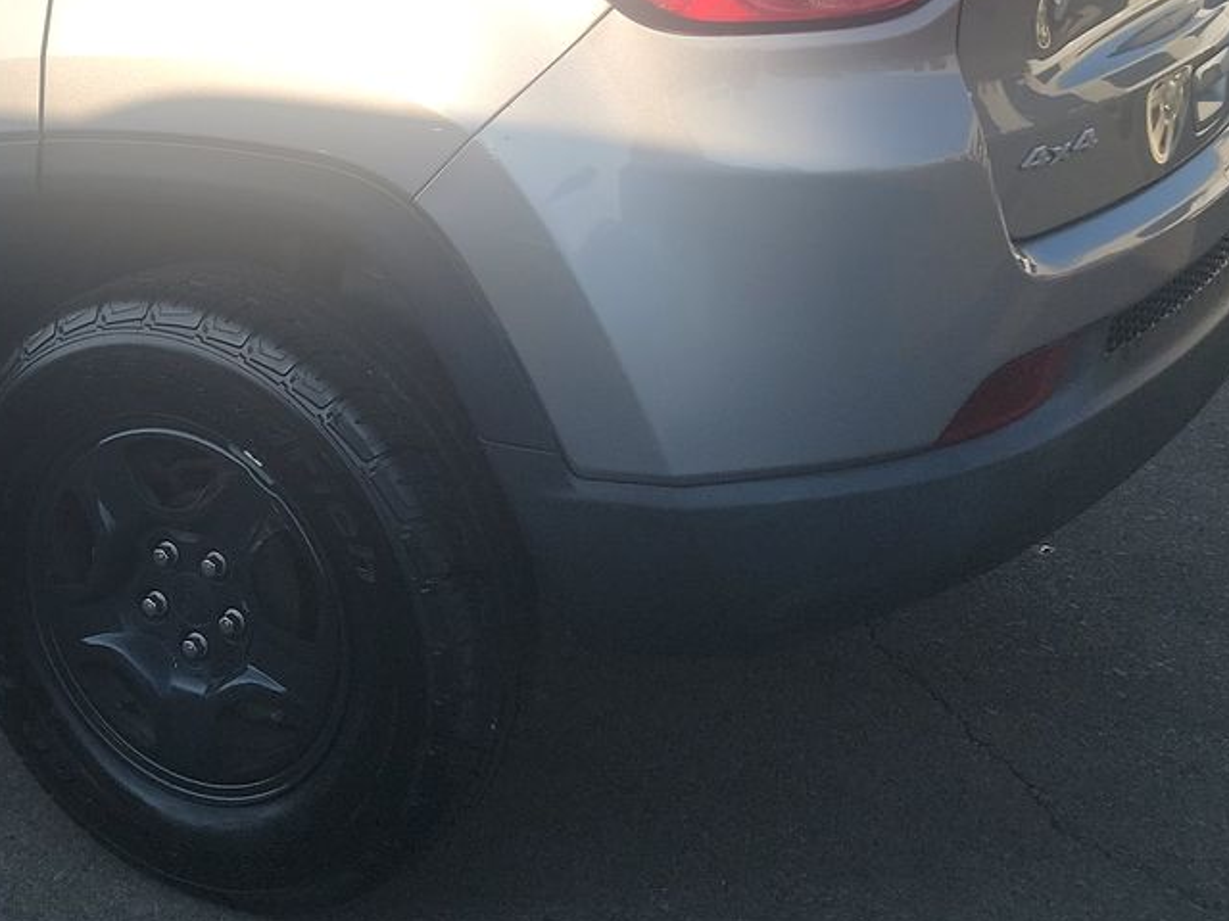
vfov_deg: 23.7
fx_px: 2130
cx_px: 69
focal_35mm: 60
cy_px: 86
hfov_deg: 30.4
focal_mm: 6.7
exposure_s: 1/577
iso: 50
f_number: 1.8
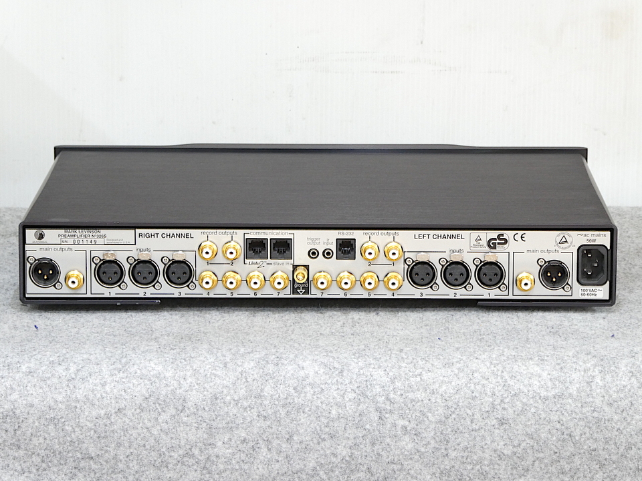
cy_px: 240
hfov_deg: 13.1
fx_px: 2800
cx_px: 321
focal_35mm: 151
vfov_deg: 9.8
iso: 200
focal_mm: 27.1
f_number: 5.4
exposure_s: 1/10
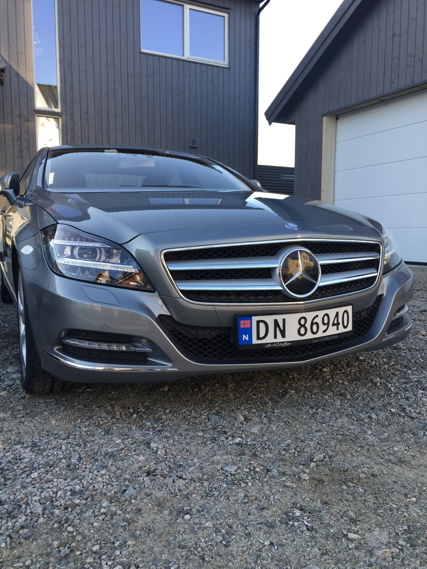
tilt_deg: -4.8
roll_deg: -0.3
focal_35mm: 29
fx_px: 477
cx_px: 214
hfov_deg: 48.2
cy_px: 284
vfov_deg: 61.7
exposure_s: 1/133
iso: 32
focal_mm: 4.15
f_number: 2.2
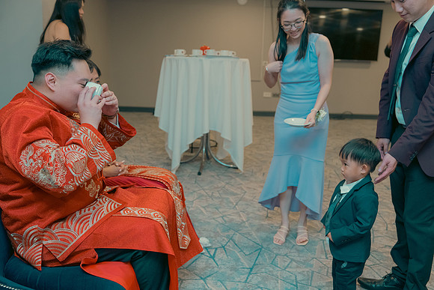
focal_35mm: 34
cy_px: 145
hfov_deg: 55.8
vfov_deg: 38.9
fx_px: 410
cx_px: 217
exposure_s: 1/160
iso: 2500
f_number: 3.5
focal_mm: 34
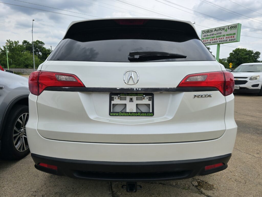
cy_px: 98
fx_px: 174
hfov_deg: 73.9
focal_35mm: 23
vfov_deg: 58.9
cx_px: 131
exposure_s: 1/814
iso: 12
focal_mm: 6.3
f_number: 1.7
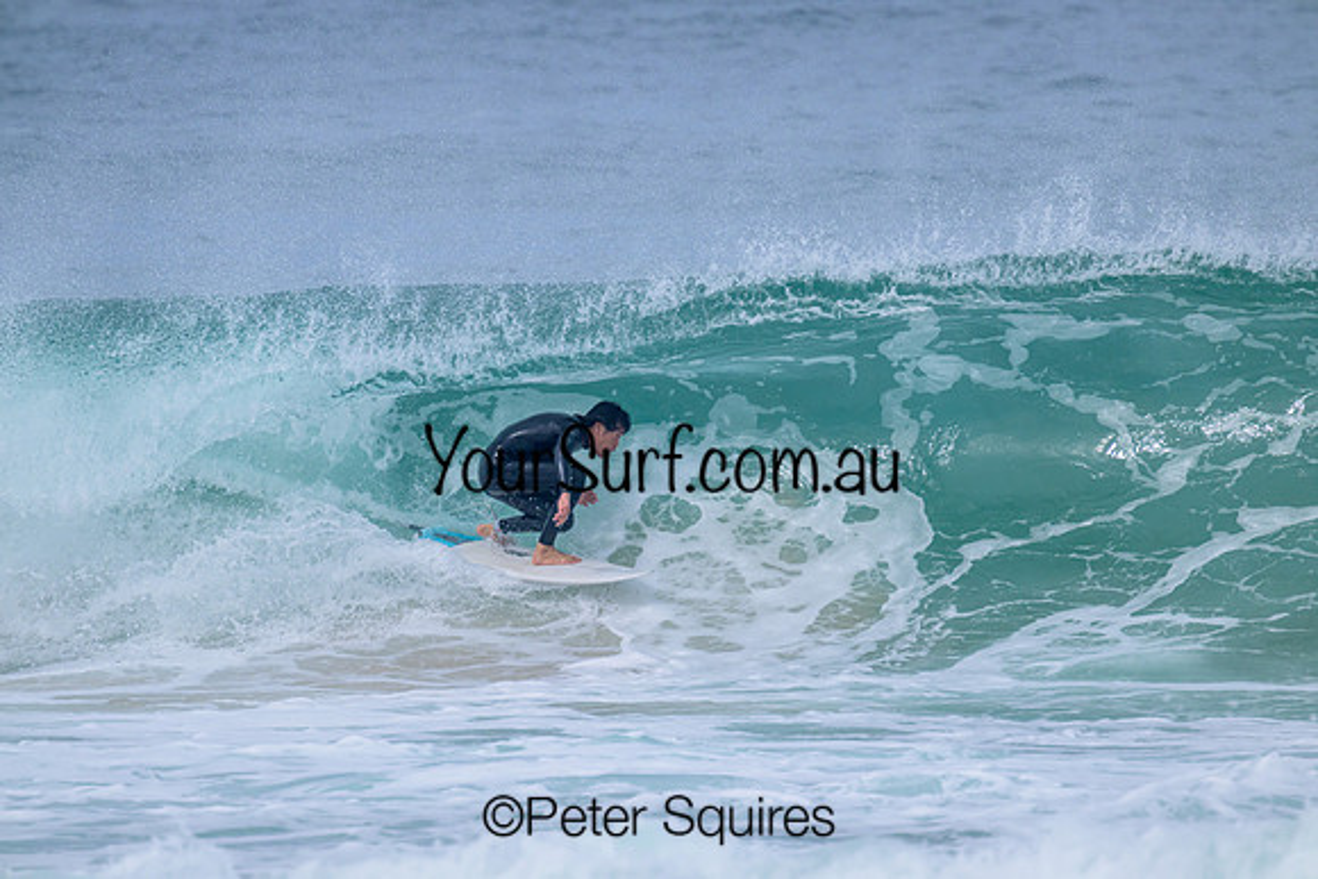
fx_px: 29294
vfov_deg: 1.7
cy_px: 440
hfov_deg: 2.6
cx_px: 659
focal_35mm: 800
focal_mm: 800
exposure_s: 1/2000
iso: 800
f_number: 11
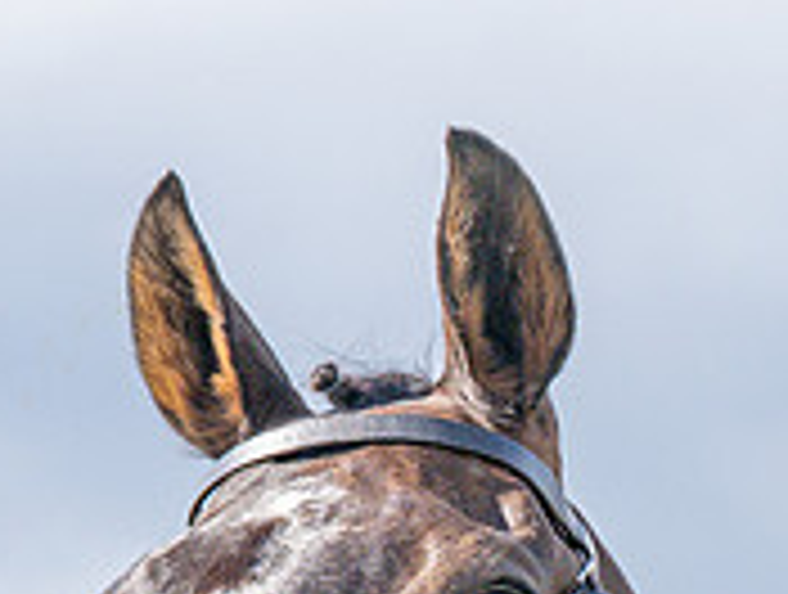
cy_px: 906
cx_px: 608
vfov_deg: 3.5
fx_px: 9603
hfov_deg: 4.7
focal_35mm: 421
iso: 400
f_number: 5
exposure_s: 1/1600
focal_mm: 70
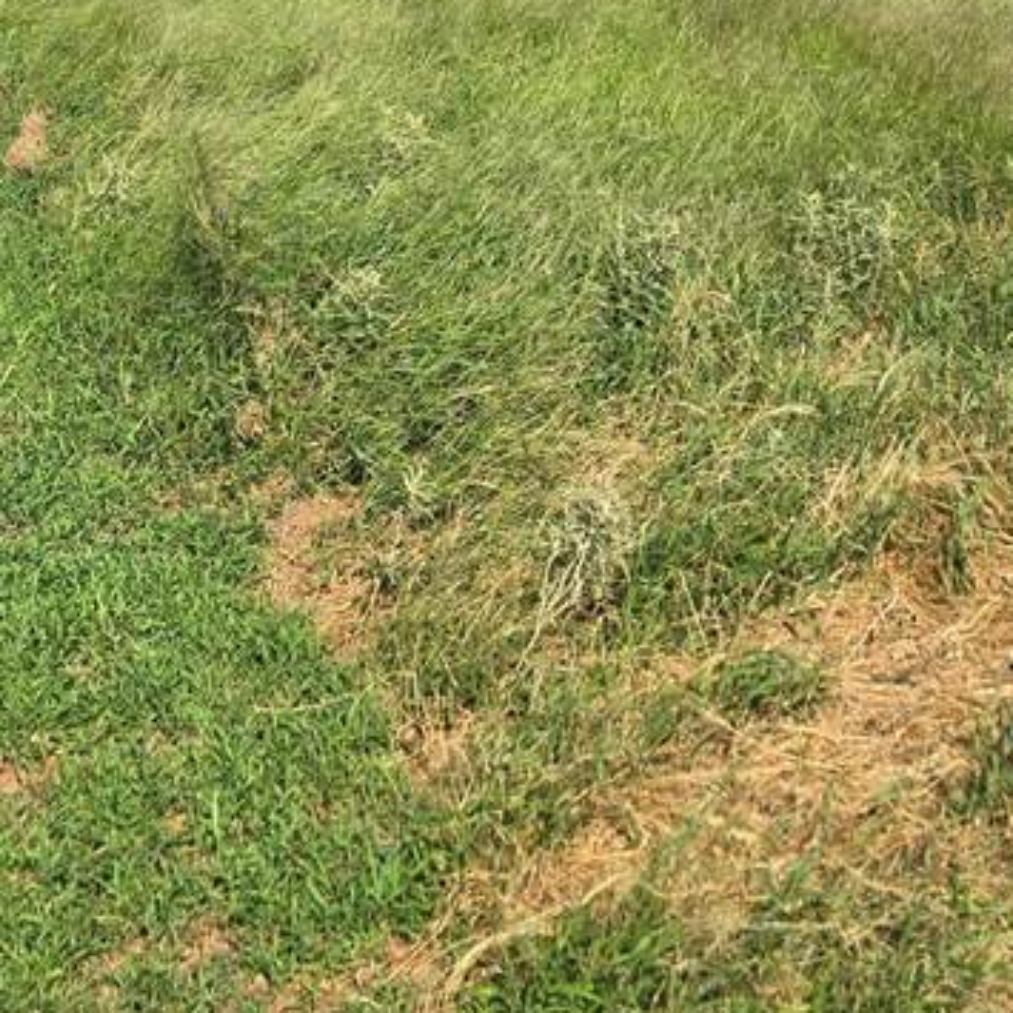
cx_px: 525
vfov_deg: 26.9
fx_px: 1821
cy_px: -248
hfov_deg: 31.1
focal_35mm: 55
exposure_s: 1/1126
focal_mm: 6.3
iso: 12
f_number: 1.7
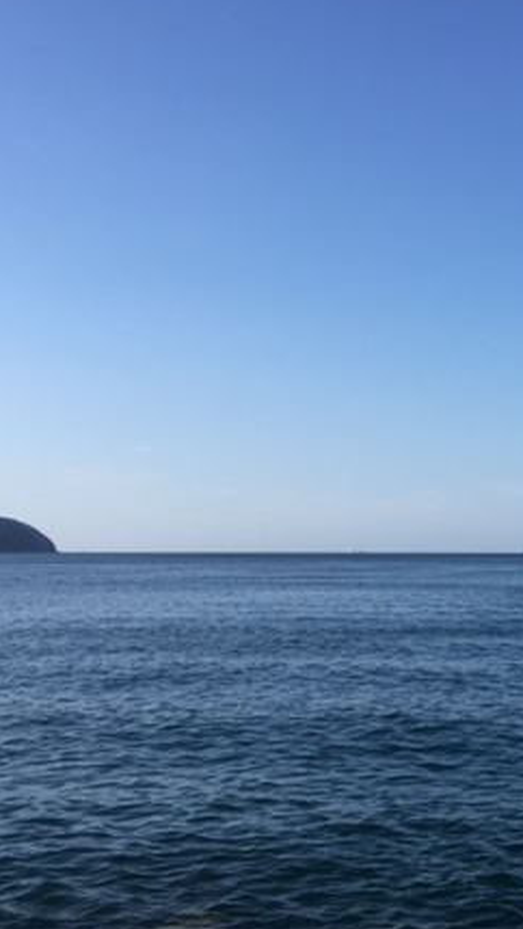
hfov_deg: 24.6
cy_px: 490
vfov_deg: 43.7
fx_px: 1158
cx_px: 480
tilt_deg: +3.1
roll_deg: -0.4
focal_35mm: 47
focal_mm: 4.15
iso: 32
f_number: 2.2
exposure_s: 1/2083
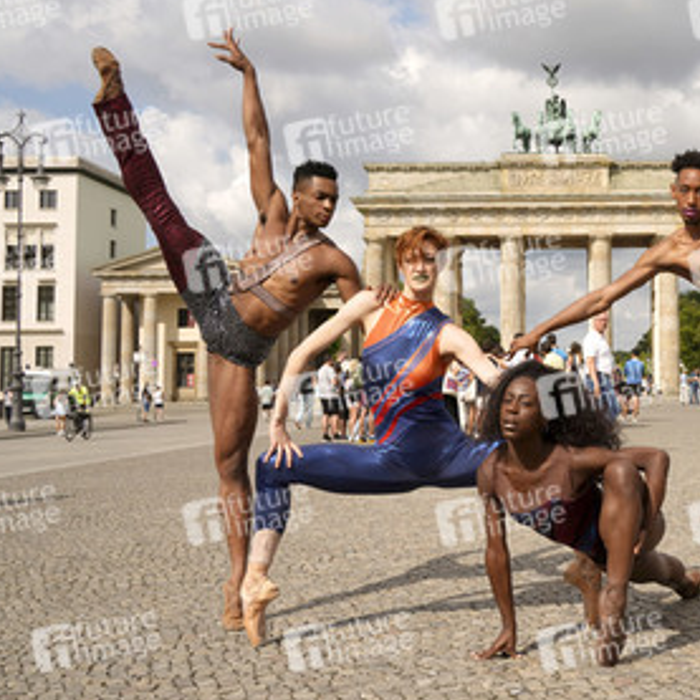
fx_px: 1075
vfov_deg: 36.0
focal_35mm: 47
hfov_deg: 35.2
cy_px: 326
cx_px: 534
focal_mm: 34
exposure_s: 1/250
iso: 50
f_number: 8
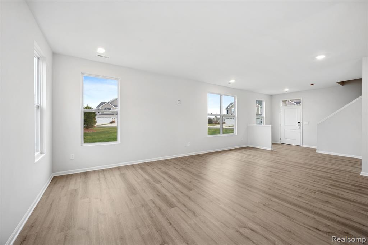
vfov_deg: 81.2
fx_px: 143
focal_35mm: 14
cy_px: 122
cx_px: 184
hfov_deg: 104.2
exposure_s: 1/1.25
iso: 100
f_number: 9
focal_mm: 14
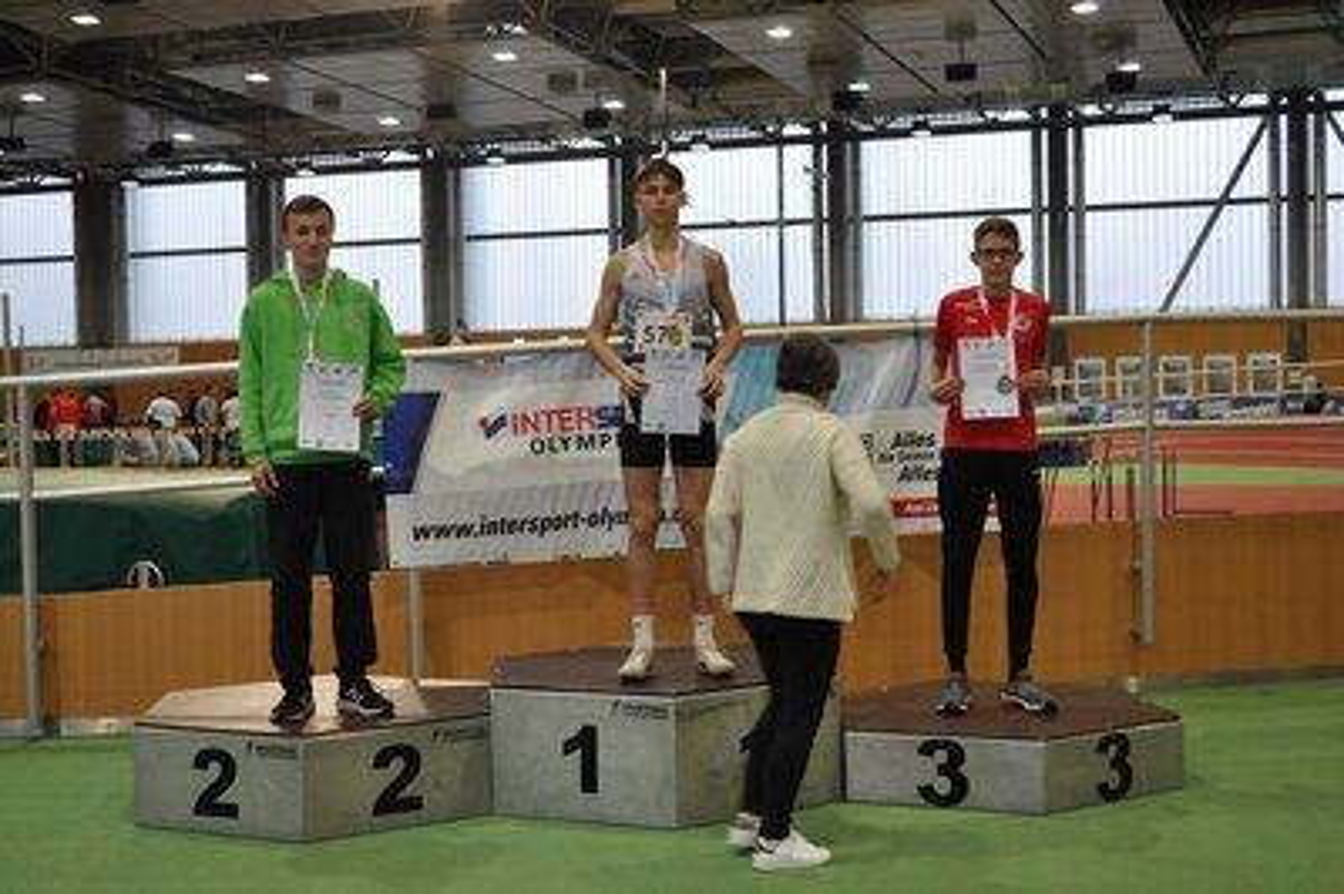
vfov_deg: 25.7
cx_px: 672
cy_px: 447
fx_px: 1958
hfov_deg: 37.9
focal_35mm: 52
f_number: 5
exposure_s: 1/60
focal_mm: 35
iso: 800
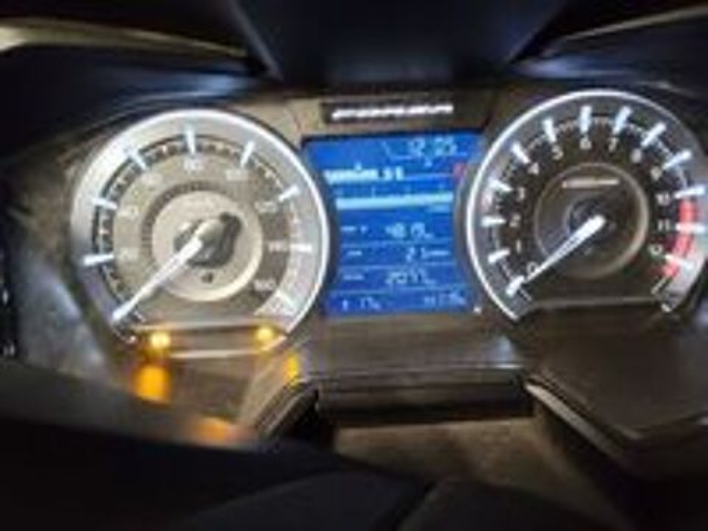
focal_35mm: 27
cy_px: 266
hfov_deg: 65.3
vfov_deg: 51.4
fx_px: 552
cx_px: 354
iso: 2500
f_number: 1.9
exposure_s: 1/50
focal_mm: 6.12
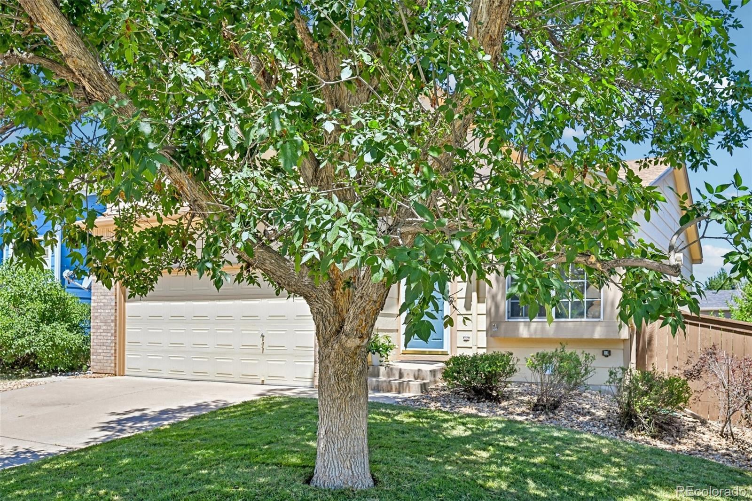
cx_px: 376
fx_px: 626
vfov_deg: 43.6
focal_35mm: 30
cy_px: 250
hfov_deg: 61.9
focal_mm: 30
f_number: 10
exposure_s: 1/60
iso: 64
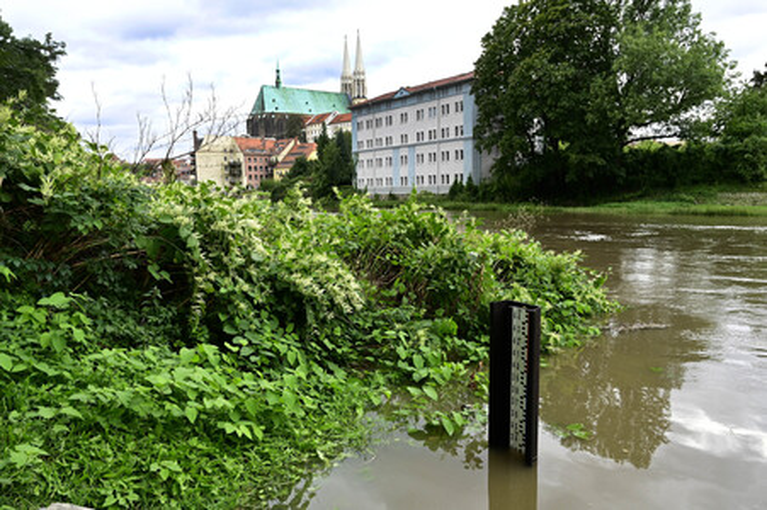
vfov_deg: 53.1
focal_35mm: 24
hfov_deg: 73.8
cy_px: 255
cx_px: 384
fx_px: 511
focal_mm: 24
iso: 800
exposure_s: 1/320
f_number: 5.6
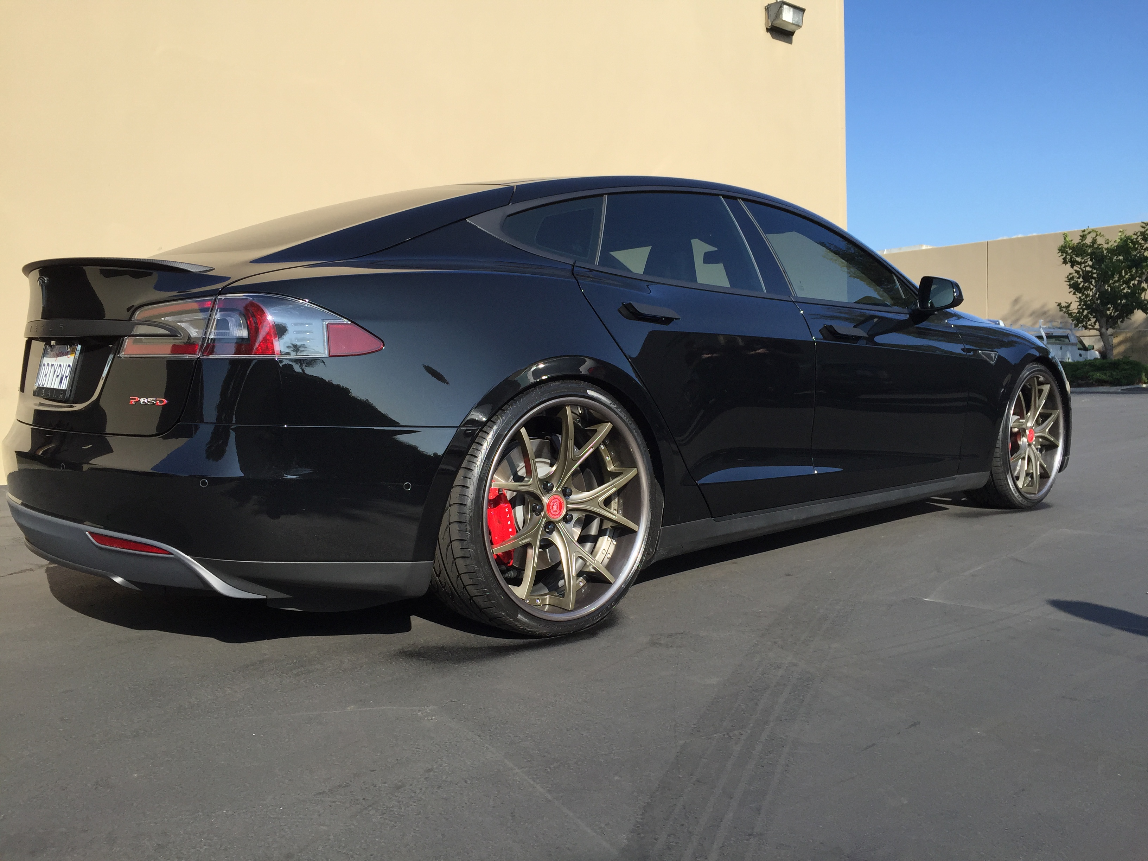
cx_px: 574
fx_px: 962
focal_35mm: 29
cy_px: 430
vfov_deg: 48.2
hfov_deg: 61.7
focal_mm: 4.15
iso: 32
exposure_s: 1/1364
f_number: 2.2
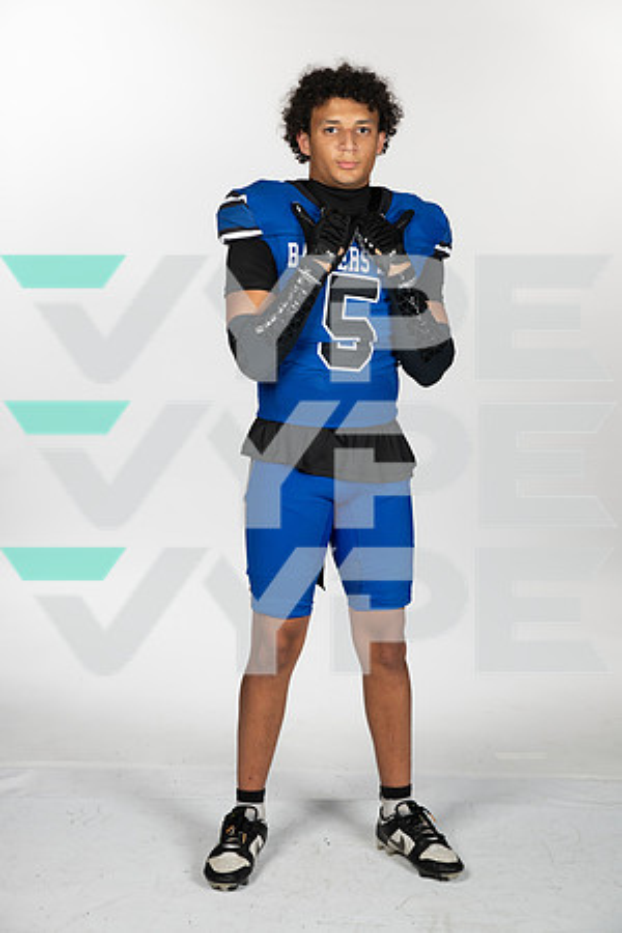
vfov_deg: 30.5
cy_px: 466
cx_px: 311
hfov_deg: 20.6
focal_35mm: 66
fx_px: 1710
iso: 250
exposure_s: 1/400
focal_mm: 66
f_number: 7.1
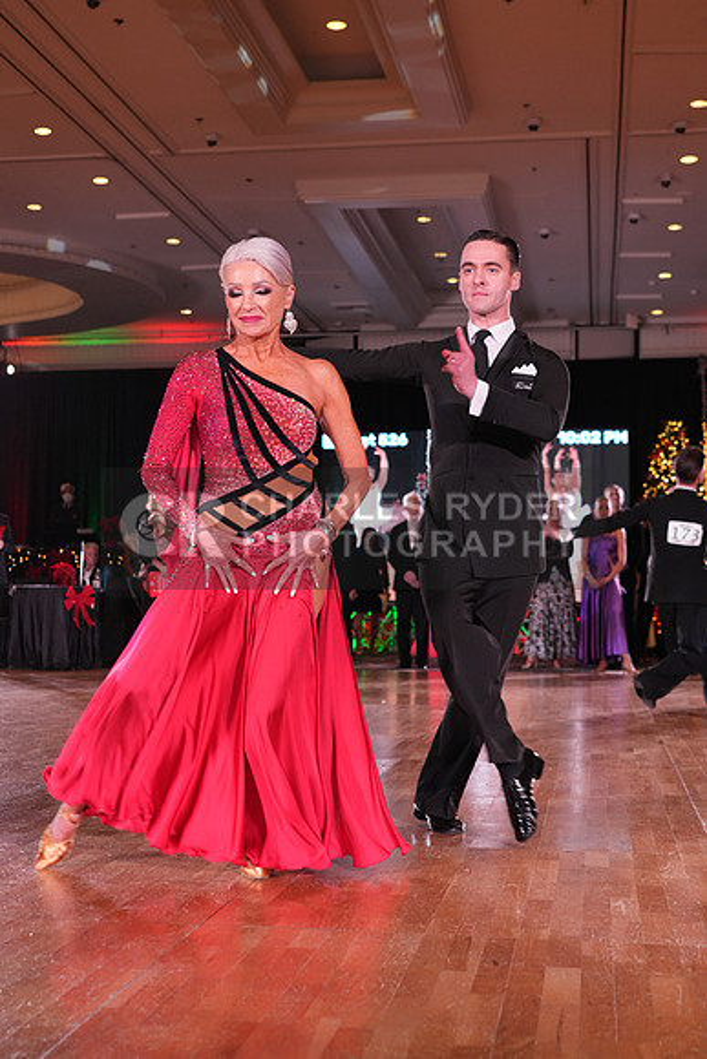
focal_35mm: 51
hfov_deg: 26.5
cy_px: 530
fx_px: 1501
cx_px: 354
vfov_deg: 38.9
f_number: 5
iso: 2000
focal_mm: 51
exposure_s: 1/200
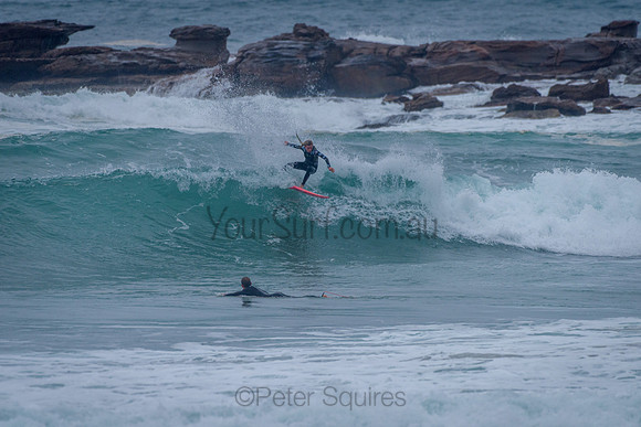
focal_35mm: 613
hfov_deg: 3.4
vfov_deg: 2.2
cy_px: 214
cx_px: 320
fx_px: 10908
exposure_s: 1/2000
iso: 450
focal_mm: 500
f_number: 5.6
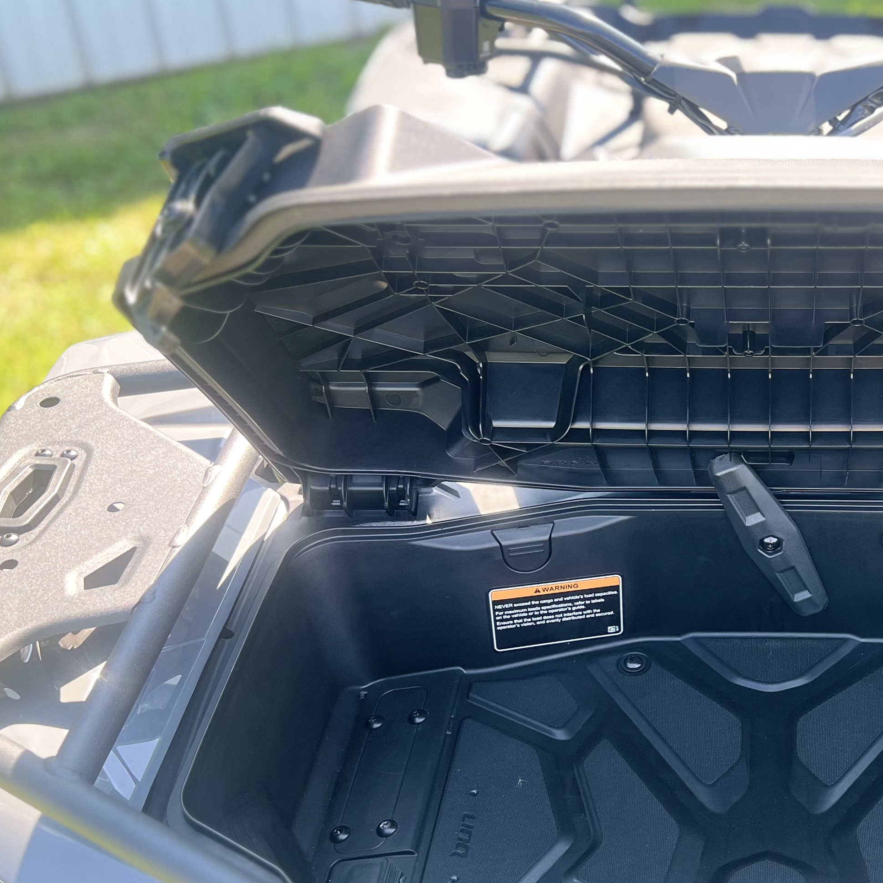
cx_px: 753
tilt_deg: -34.3
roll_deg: +1.5
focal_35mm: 48
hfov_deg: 33.9
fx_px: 1385
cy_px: 606
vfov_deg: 34.9
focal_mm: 5.7
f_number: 1.5
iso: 64
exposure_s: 1/171
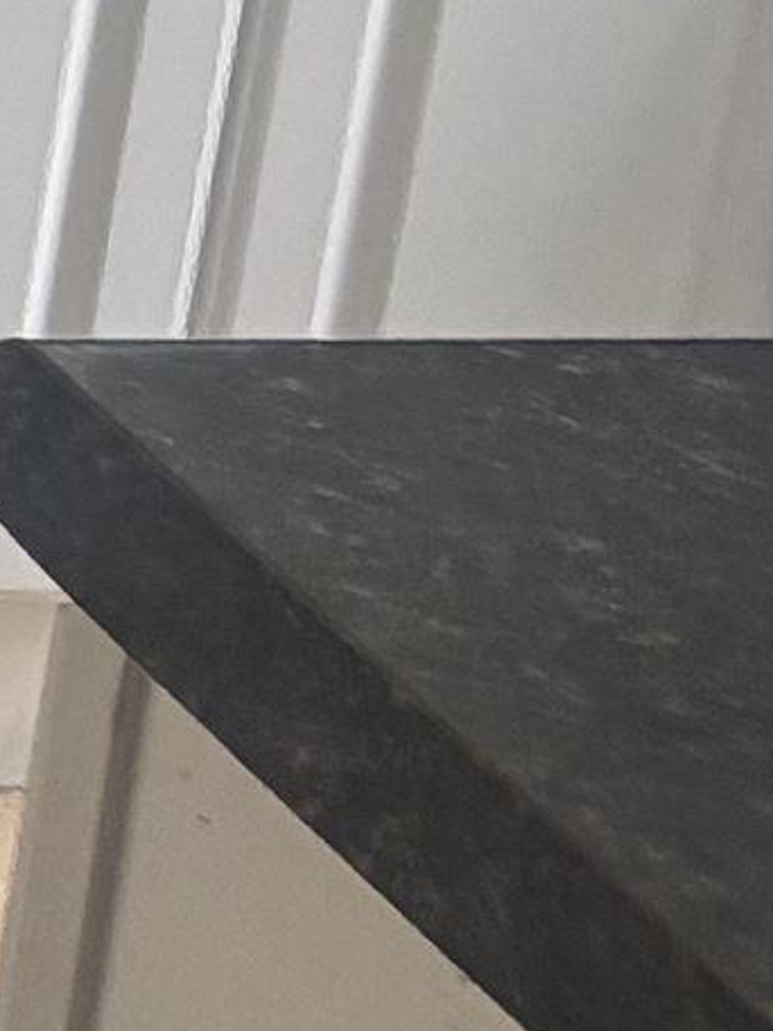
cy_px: -1361
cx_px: -2687
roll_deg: -1.1
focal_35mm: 175
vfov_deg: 10.0
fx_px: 5210
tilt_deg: -10.8
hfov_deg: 6.3
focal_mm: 5.96
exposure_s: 1/60
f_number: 1.6
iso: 125
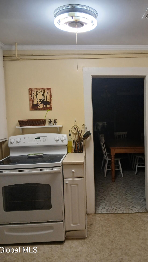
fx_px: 202
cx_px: 99
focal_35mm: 29
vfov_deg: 66.1
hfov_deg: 39.7
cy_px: 128
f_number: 1.8
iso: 125
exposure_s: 1/60
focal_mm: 3.98
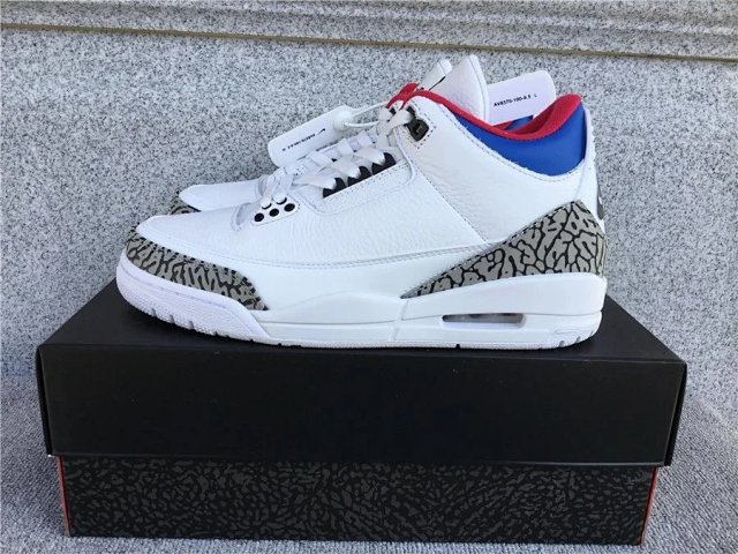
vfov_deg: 45.4
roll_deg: -2.0
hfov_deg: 58.4
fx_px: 661
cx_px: 369
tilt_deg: -15.9
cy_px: 277
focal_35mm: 31
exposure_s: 1/416
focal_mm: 3.3
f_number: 2.4
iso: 25
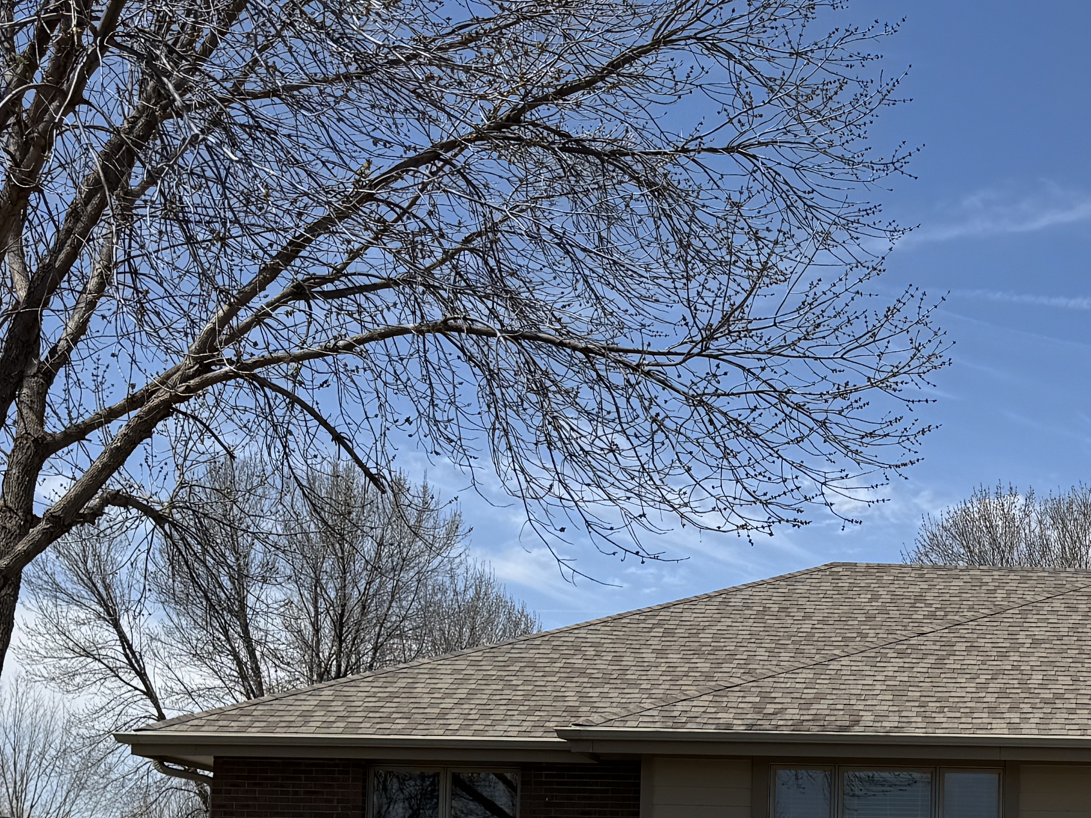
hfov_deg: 26.9
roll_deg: -1.2
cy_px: 837
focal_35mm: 67
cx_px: 1164
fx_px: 2112
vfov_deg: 21.1
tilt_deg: +3.6
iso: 80
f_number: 1.78
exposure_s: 1/5348
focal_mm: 6.76
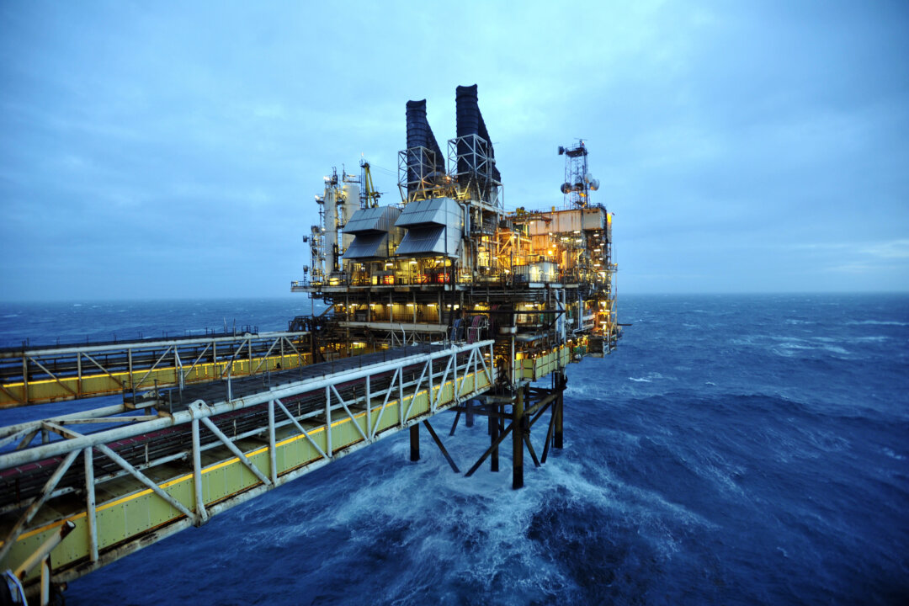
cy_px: 303
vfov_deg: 70.4
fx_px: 429
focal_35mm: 17
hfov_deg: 93.3
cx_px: 454
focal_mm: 17
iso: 1250
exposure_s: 1/60
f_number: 3.2
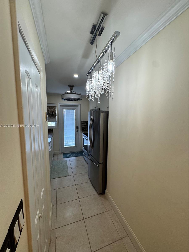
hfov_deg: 85.7
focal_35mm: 14
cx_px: 94
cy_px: 126
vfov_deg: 102.1
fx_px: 102
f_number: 2.2
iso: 100
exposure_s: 1/120
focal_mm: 2.22
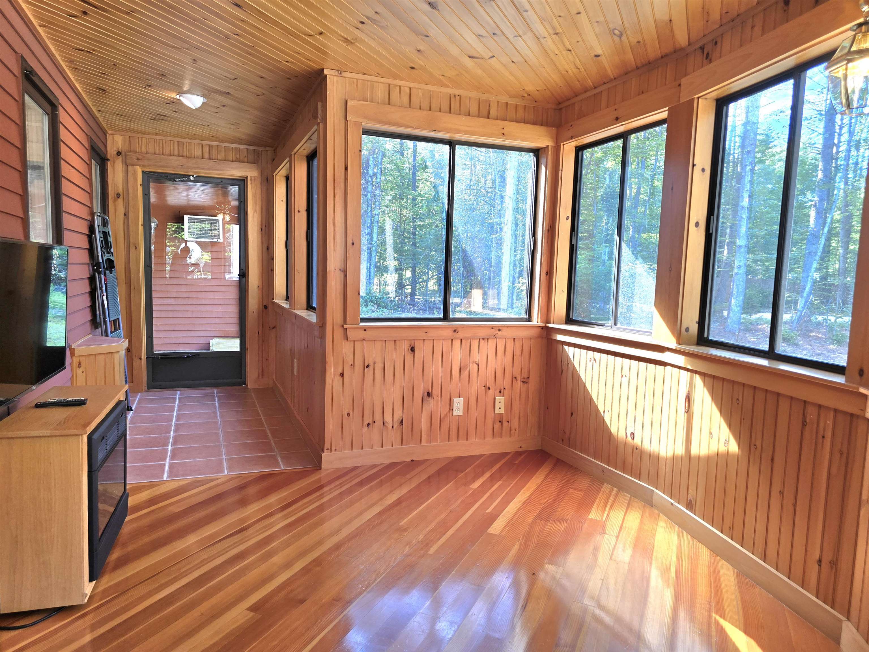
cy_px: 326
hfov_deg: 73.9
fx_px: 577
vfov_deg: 58.9
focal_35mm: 23
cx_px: 434
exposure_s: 1/120
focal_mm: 6.3
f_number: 1.7
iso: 50
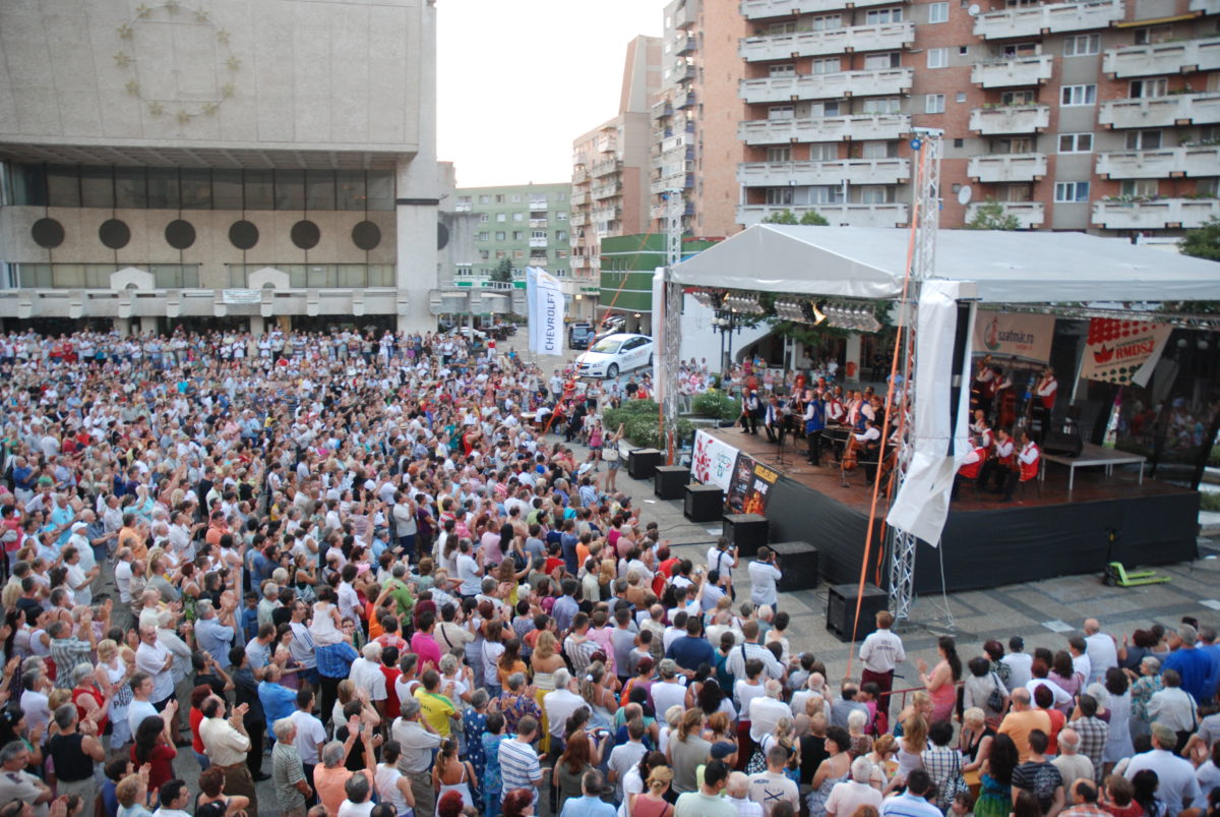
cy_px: 408
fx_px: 916
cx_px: 610
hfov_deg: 67.3
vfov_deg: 48.0
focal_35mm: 27
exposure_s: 1/80
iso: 400
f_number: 4.5
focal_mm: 18
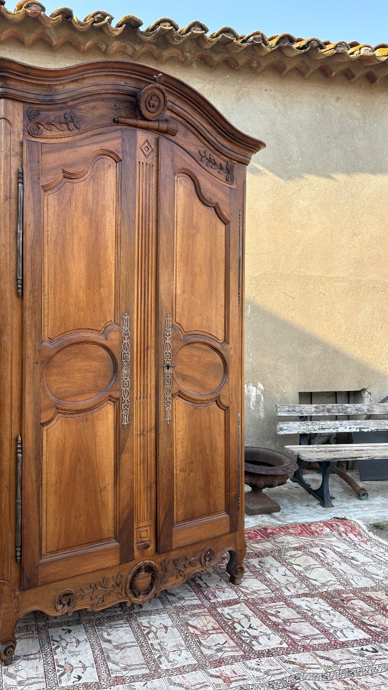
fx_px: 531
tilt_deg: +1.3
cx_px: 139
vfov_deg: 66.1
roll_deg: -0.9
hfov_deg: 39.8
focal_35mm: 29
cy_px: 340
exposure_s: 1/507
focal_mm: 5.96
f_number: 1.6
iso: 50
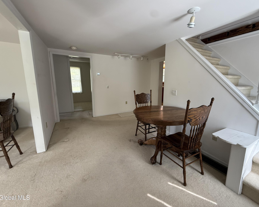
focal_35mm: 15
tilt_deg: -8.4
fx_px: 115
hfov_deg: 96.6
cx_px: 140
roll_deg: -0.2
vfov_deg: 84.0
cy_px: 101
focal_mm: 2.22
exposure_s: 1/99
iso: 250
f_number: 2.2
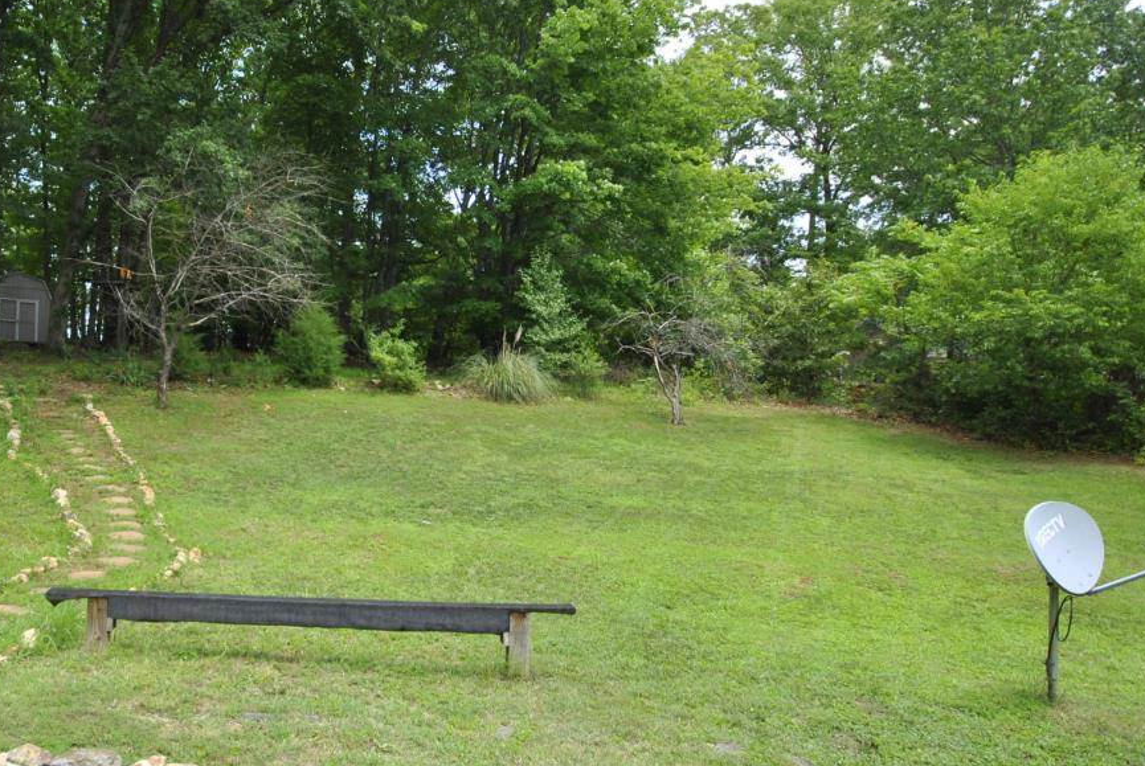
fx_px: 828
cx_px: 302
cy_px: 394
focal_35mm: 26
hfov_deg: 65.6
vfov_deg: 49.7
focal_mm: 10
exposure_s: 1/160
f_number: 6.3
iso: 100
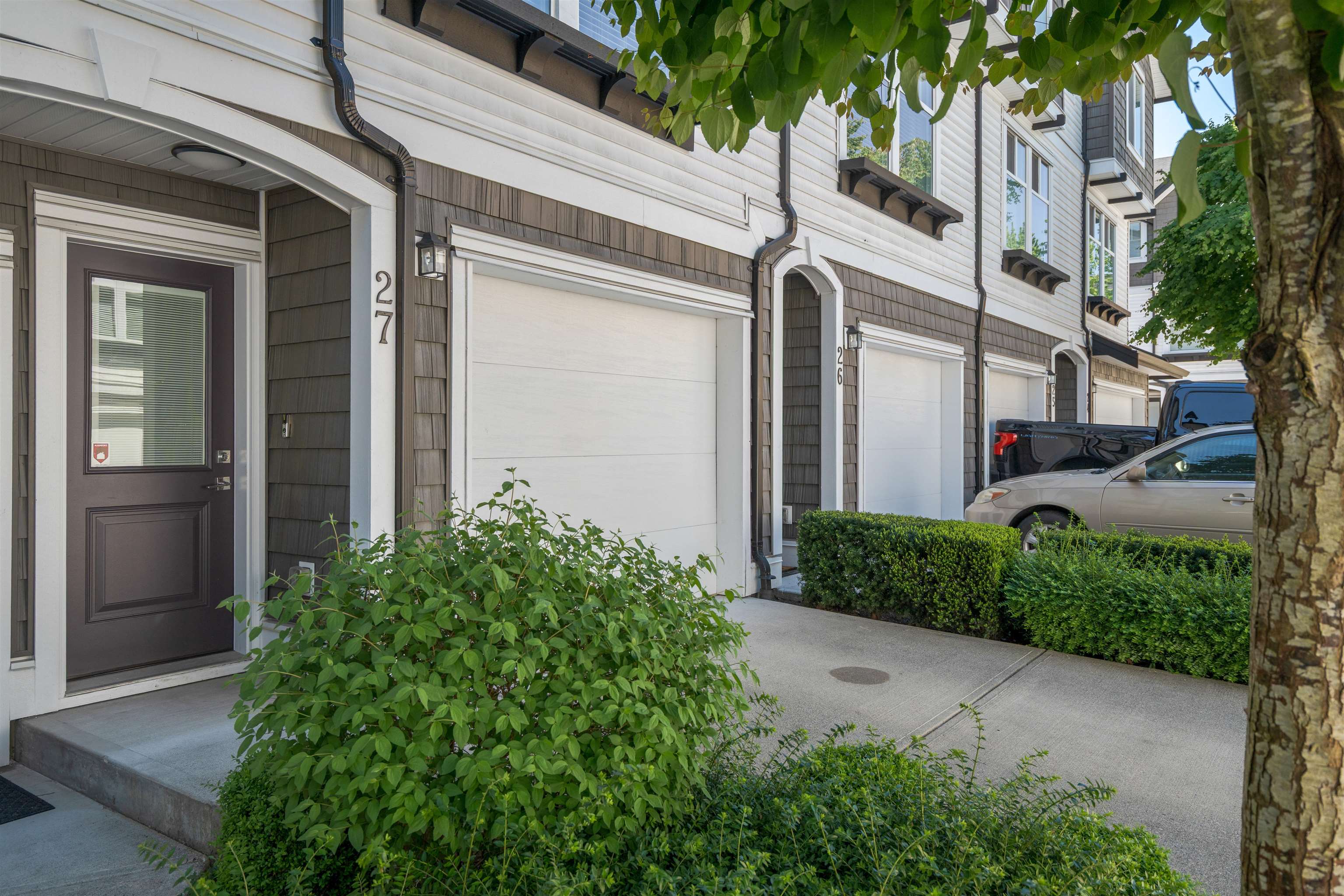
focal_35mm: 24
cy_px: 448
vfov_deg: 53.1
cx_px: 672
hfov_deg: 73.7
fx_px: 896
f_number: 5.6
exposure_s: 1/125
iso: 250
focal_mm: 24
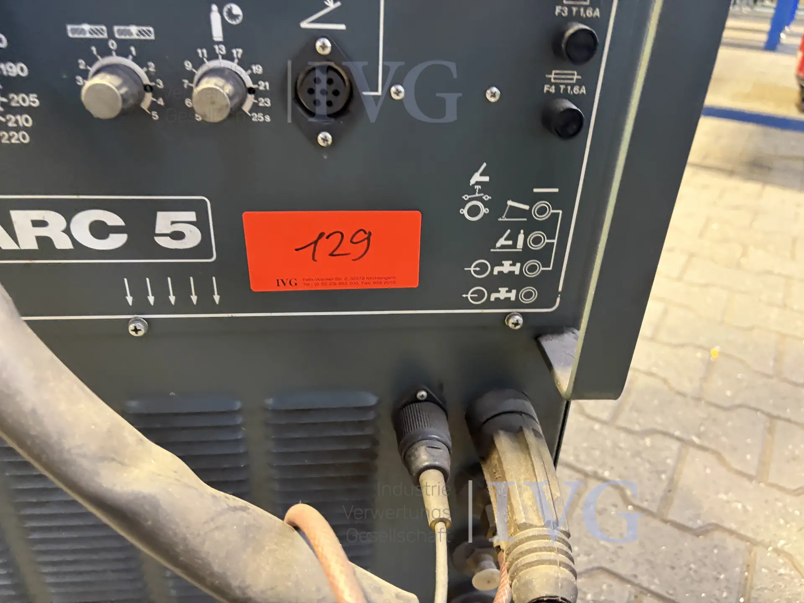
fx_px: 604
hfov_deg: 67.3
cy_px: 302
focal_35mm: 26
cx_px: 402
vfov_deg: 53.1
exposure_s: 1/44
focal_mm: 5.96
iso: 500
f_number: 1.6
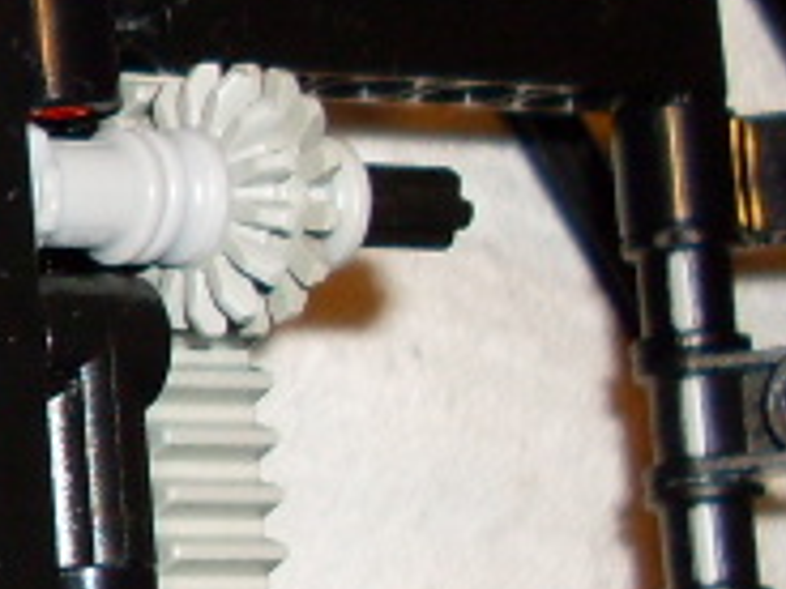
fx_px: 4814
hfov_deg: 8.4
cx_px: -1239
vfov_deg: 7.0
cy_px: 346
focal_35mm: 212
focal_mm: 6.3
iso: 100
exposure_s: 1/45
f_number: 2.8
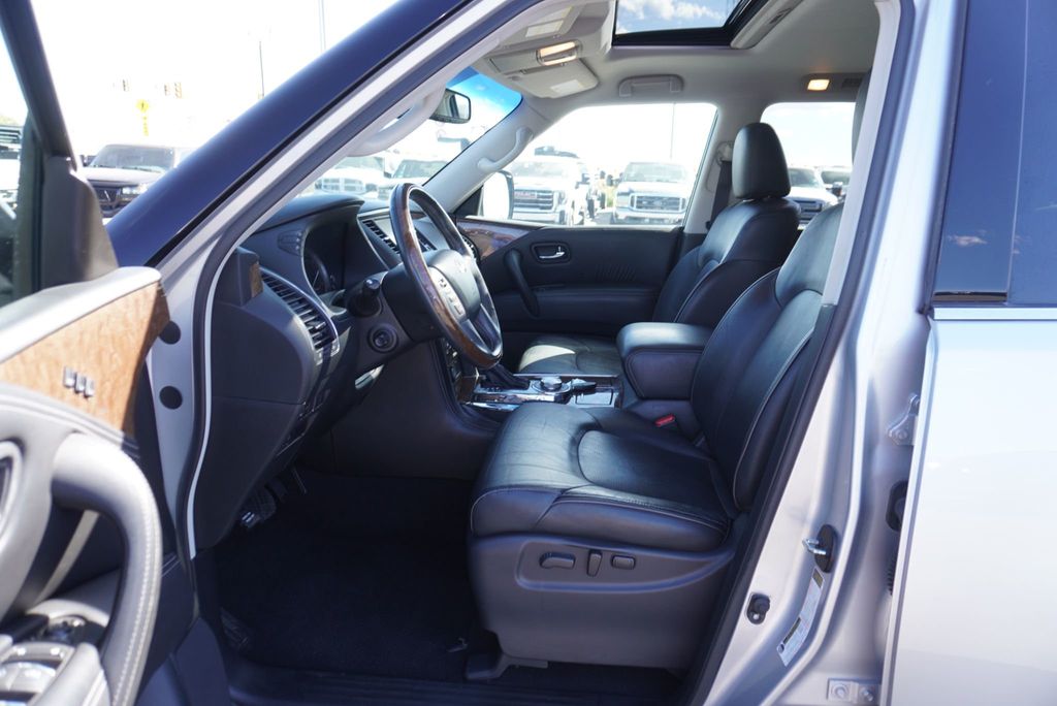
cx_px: 528
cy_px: 353
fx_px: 705
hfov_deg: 73.7
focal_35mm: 24
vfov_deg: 53.2
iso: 100
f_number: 4
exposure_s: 1/60
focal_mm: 16
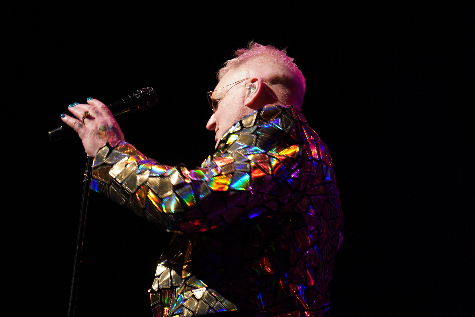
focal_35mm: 105
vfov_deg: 13.0
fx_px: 1385
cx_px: 238
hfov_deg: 19.5
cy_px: 158
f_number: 4
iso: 2500
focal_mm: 105
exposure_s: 1/125
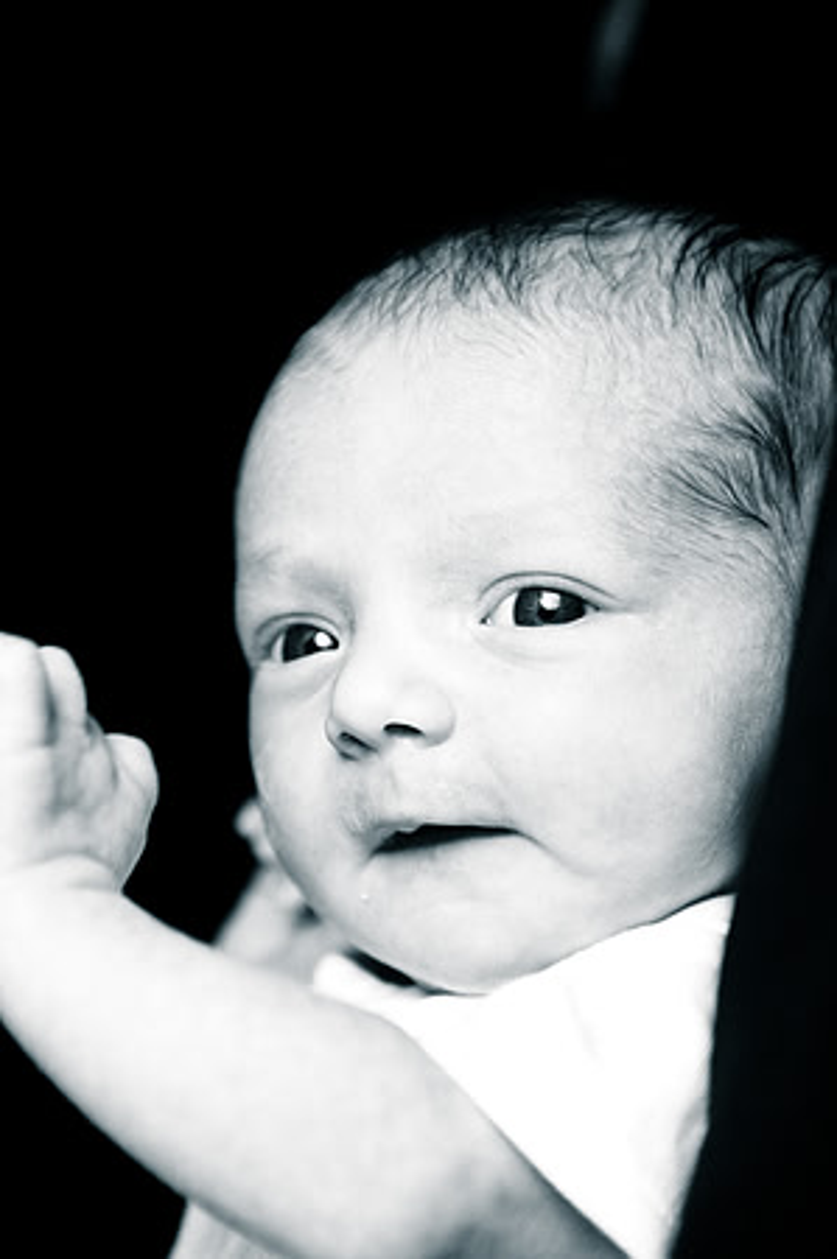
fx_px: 3670
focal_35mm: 105
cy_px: 630
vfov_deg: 19.5
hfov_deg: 13.0
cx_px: 418
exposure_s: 1/100
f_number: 2.8
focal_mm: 70
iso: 200
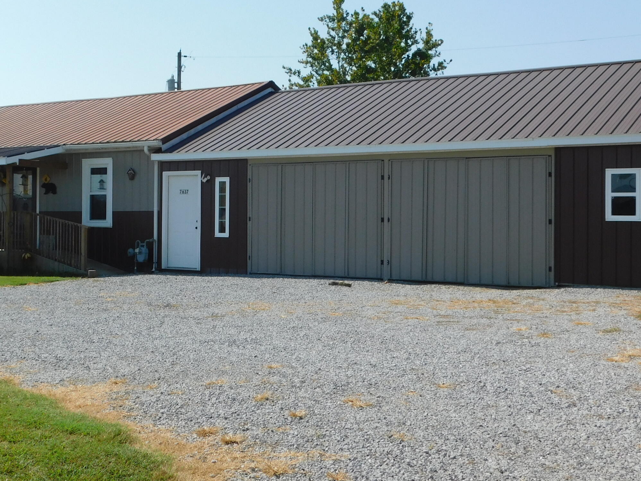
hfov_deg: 35.1
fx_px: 1000
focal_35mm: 54
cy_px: 201
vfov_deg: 27.0
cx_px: 204
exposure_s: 1/1250
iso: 125
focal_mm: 6.3
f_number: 3.5
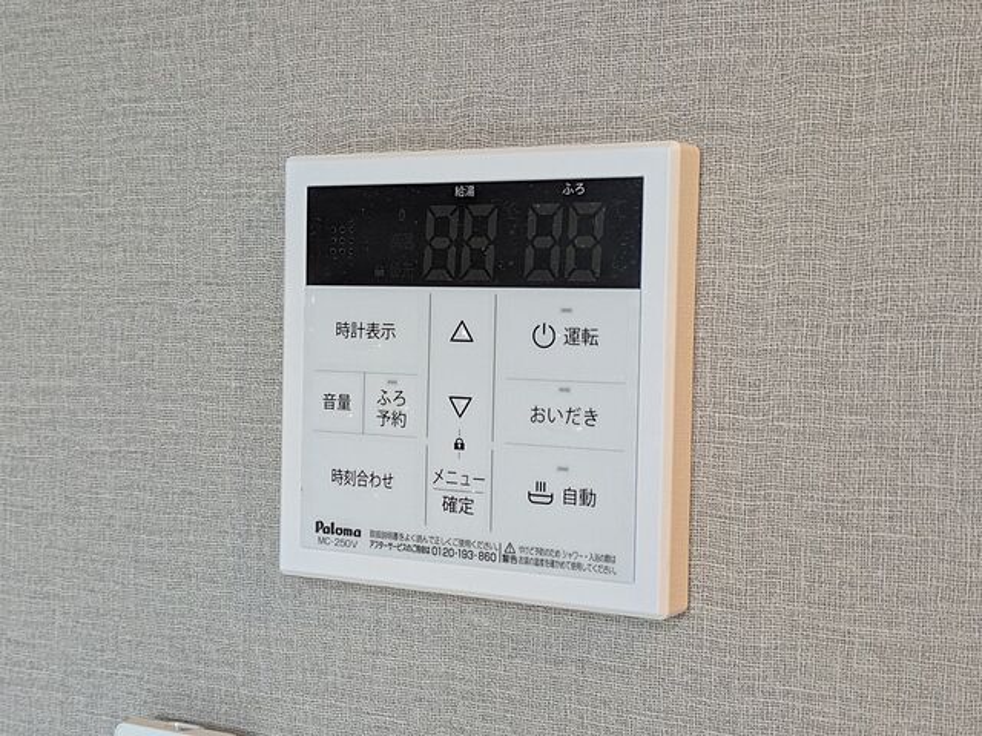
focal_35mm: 51
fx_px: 1447
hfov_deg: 37.5
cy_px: 368
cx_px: 491
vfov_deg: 28.6
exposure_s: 1/33.3
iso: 162
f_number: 1.89
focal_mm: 5.43
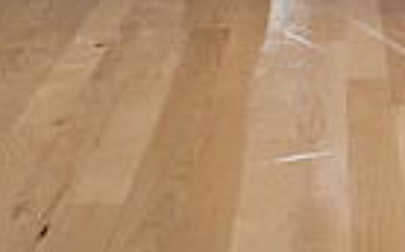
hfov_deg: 17.8
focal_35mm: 116
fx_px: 1279
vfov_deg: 9.7
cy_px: -399
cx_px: 329
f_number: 6.3
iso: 250
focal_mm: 35
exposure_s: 1/250
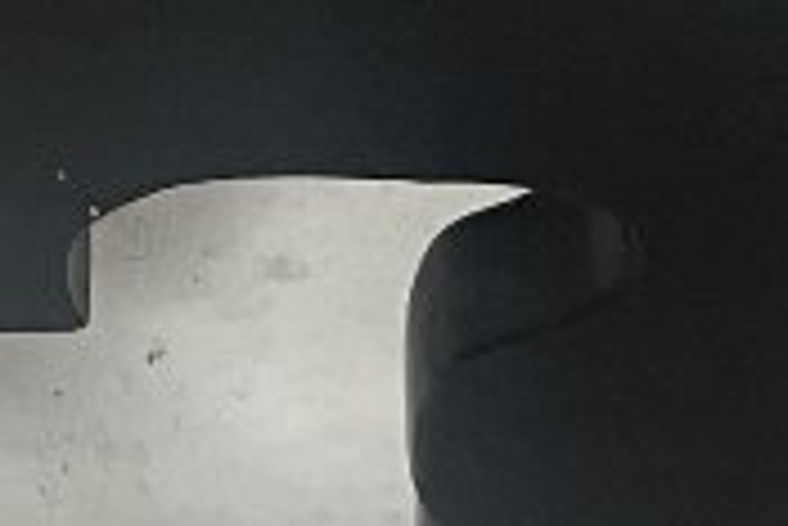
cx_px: -829
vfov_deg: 7.4
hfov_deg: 10.2
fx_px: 4053
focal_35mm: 185
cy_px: 9
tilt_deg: -51.8
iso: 125
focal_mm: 5.7
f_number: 1.5
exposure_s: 1/67
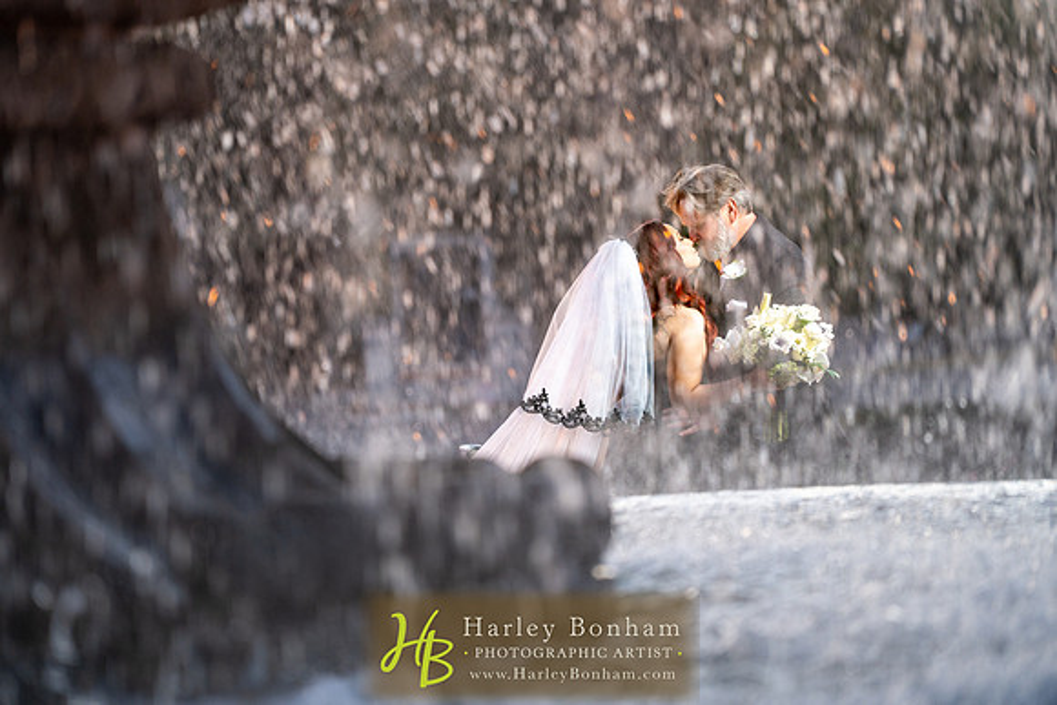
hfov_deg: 10.3
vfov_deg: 6.9
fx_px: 5873
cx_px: 528
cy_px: 352
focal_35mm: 200
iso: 640
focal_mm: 200
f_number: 4
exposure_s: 1/200
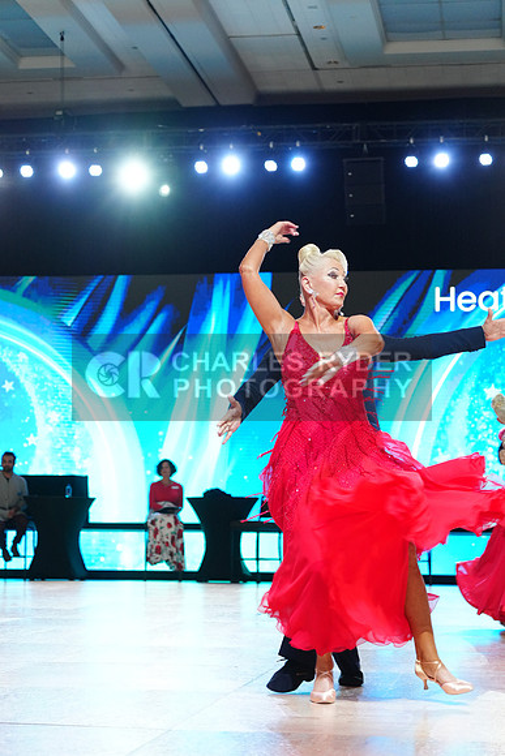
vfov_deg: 28.8
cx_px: 252
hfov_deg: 19.5
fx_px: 1472
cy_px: 378
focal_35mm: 70
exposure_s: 1/250
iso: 2500
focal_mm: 70
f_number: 4
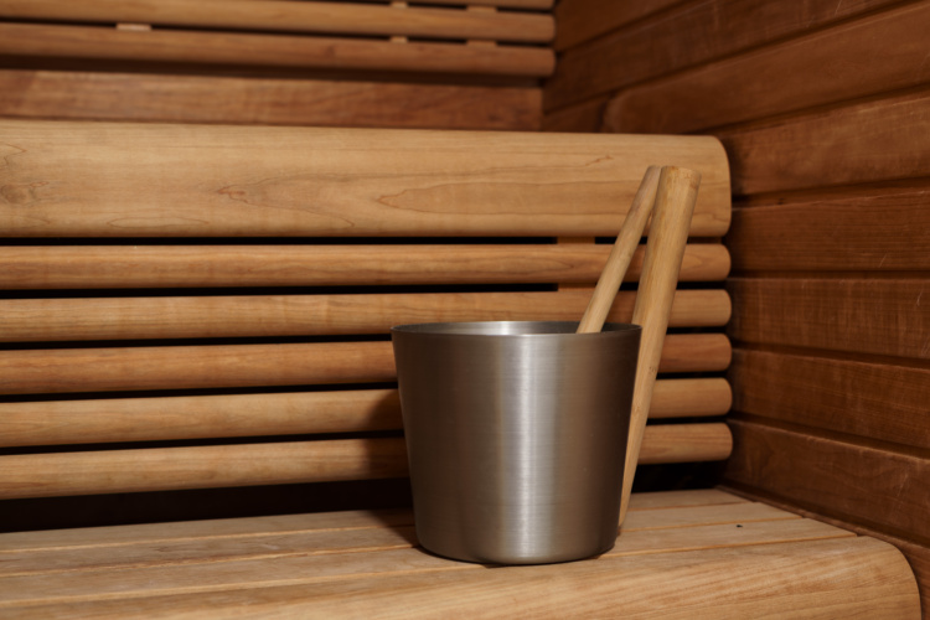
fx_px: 1292
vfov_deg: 27.0
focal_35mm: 50
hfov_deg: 39.6
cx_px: 465
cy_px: 310
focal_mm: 50
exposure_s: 1/200
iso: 50
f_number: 3.2
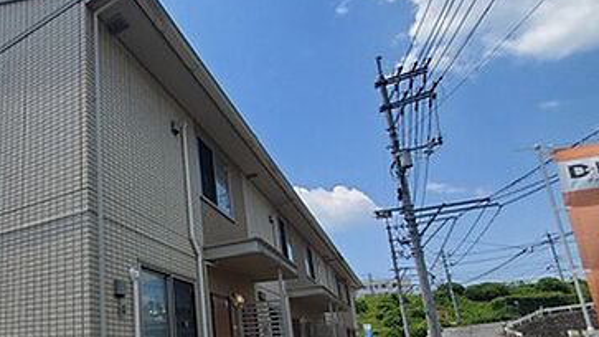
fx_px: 397
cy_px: 244
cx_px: 97
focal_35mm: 25
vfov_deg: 44.7
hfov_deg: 65.4
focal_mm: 1.8
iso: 50
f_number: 2.2
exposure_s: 1/1265
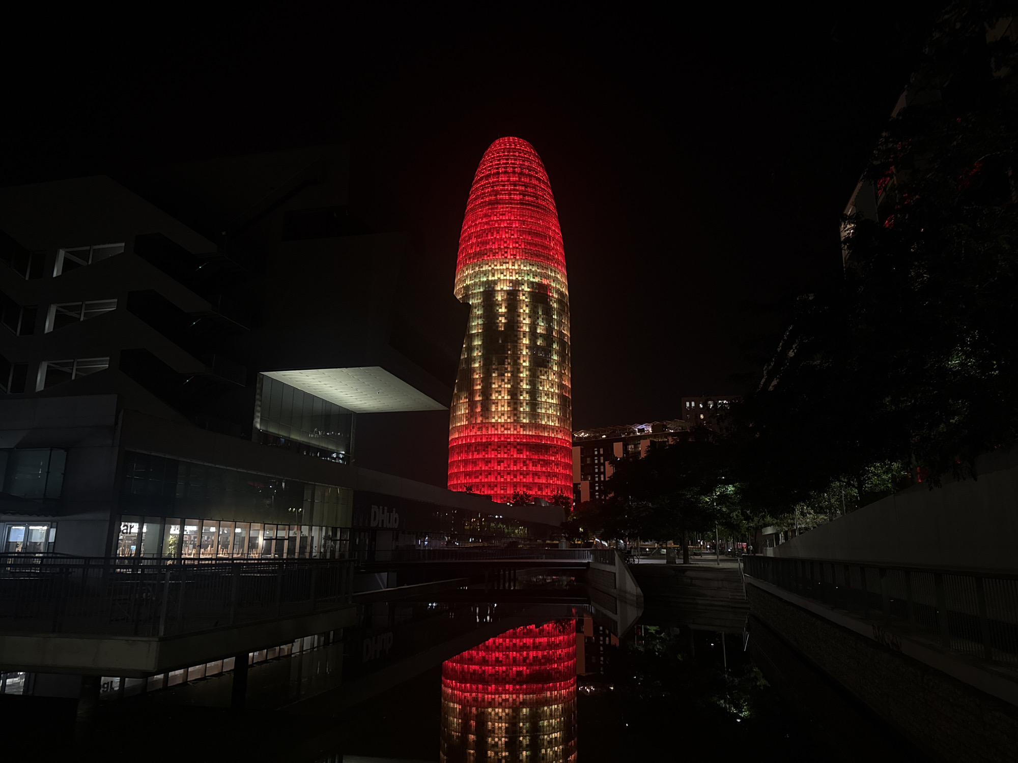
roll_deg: -0.3
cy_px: 382
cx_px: 509
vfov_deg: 56.8
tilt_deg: +12.8
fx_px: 706
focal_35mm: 24
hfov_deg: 71.6
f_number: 1.78
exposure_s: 1/32
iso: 1000
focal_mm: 6.76
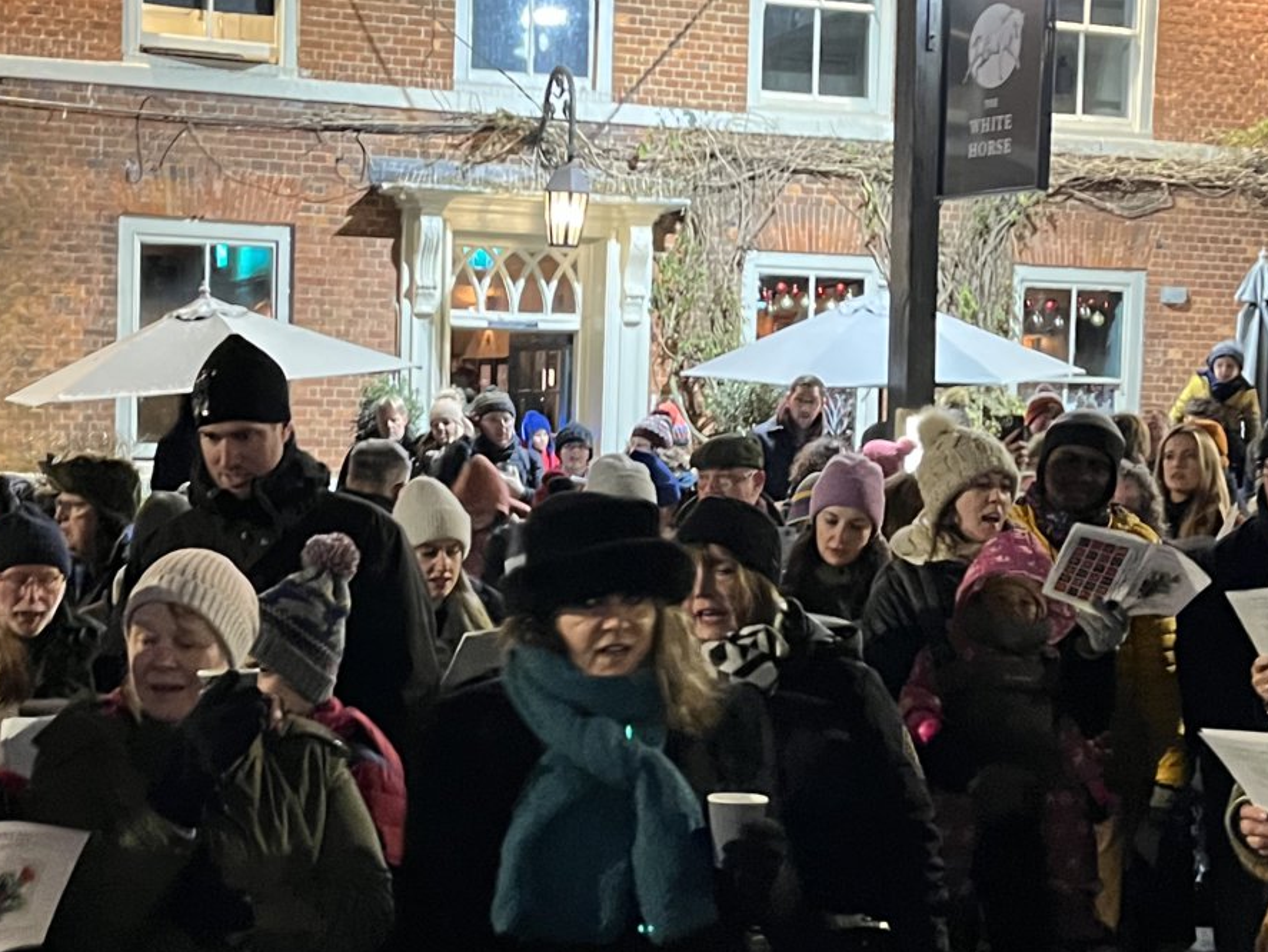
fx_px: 2199
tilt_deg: -2.8
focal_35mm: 60
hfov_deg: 32.2
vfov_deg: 24.4
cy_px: 456
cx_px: 578
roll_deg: -0.9
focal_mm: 5.1
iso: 640
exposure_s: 1/25
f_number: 1.6
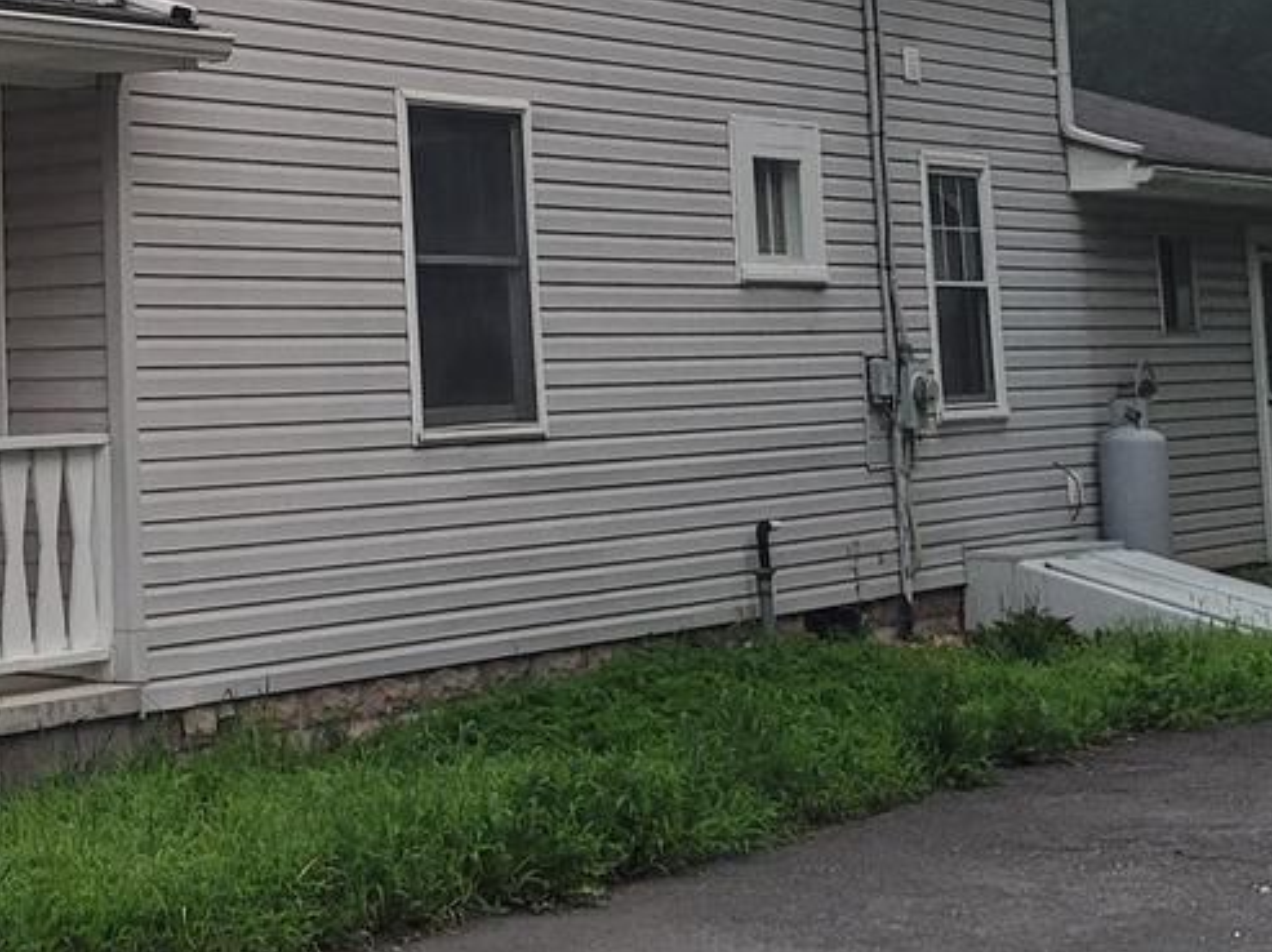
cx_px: 75
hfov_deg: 24.8
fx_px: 2791
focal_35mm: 76
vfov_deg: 19.0
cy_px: 59
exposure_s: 1/120
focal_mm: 5.4
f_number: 1.8
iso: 125
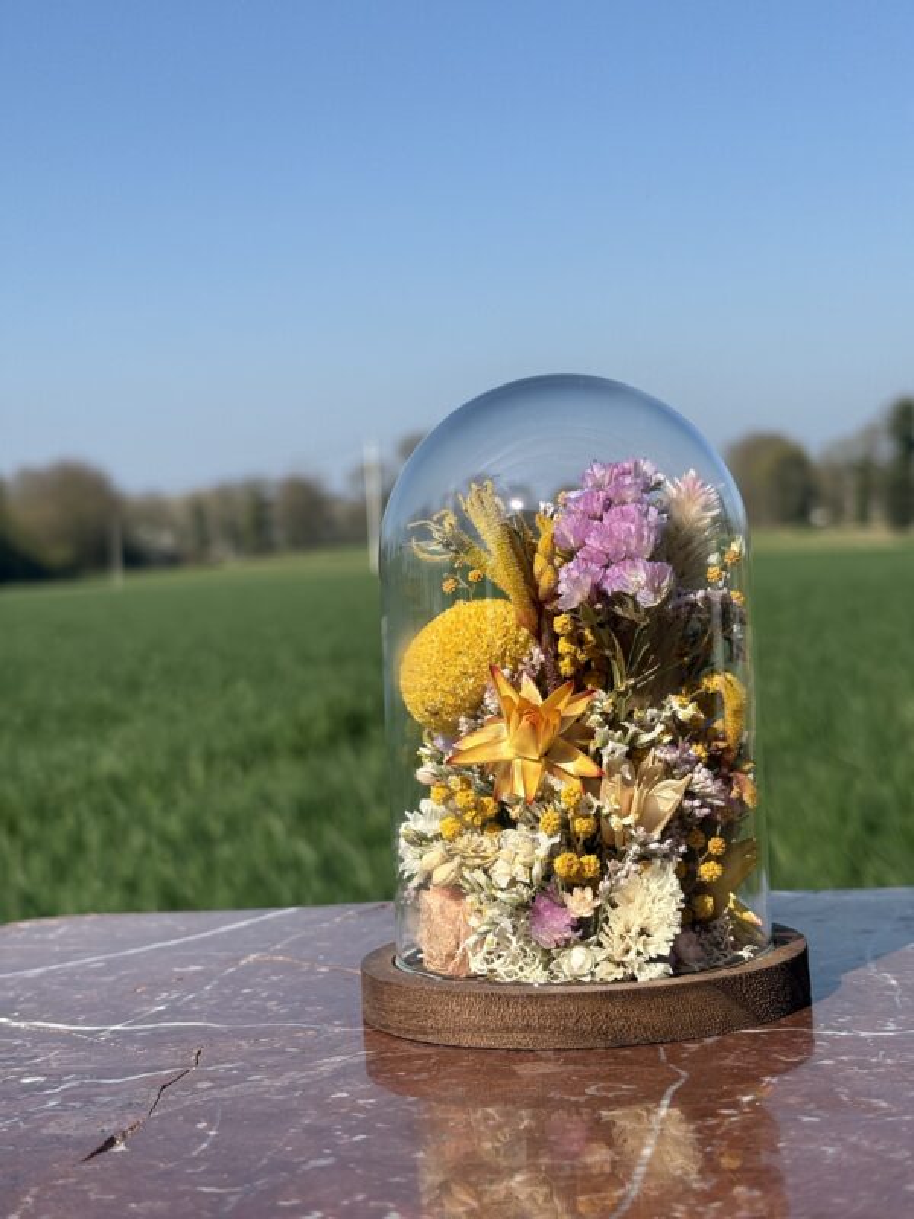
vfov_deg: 36.8
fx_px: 1831
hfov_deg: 28.0
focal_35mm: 52
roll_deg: +3.2
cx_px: 457
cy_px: 610
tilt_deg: -2.9
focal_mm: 5.96
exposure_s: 1/4065
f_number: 1.6
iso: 40
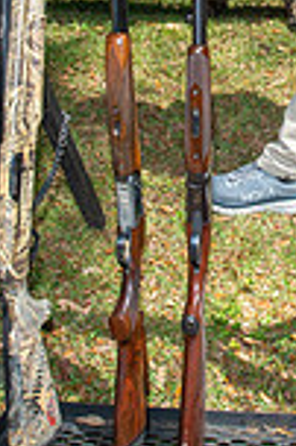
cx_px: 299
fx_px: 803
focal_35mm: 65
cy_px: 38
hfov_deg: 20.2
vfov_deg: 29.6
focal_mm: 17
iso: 250
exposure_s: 1/100
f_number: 14
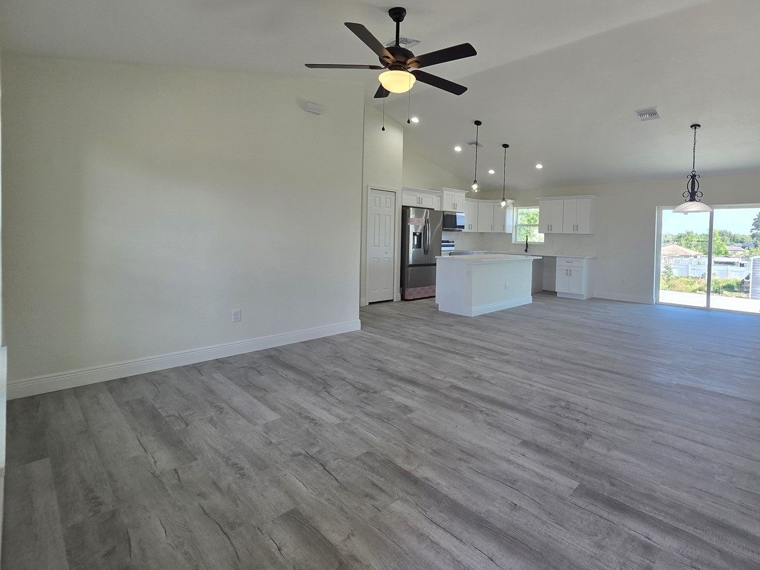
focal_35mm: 16
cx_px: 460
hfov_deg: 93.1
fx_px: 351
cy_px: 248
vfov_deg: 77.7
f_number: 2.2
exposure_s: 1/151
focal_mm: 2.2
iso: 50
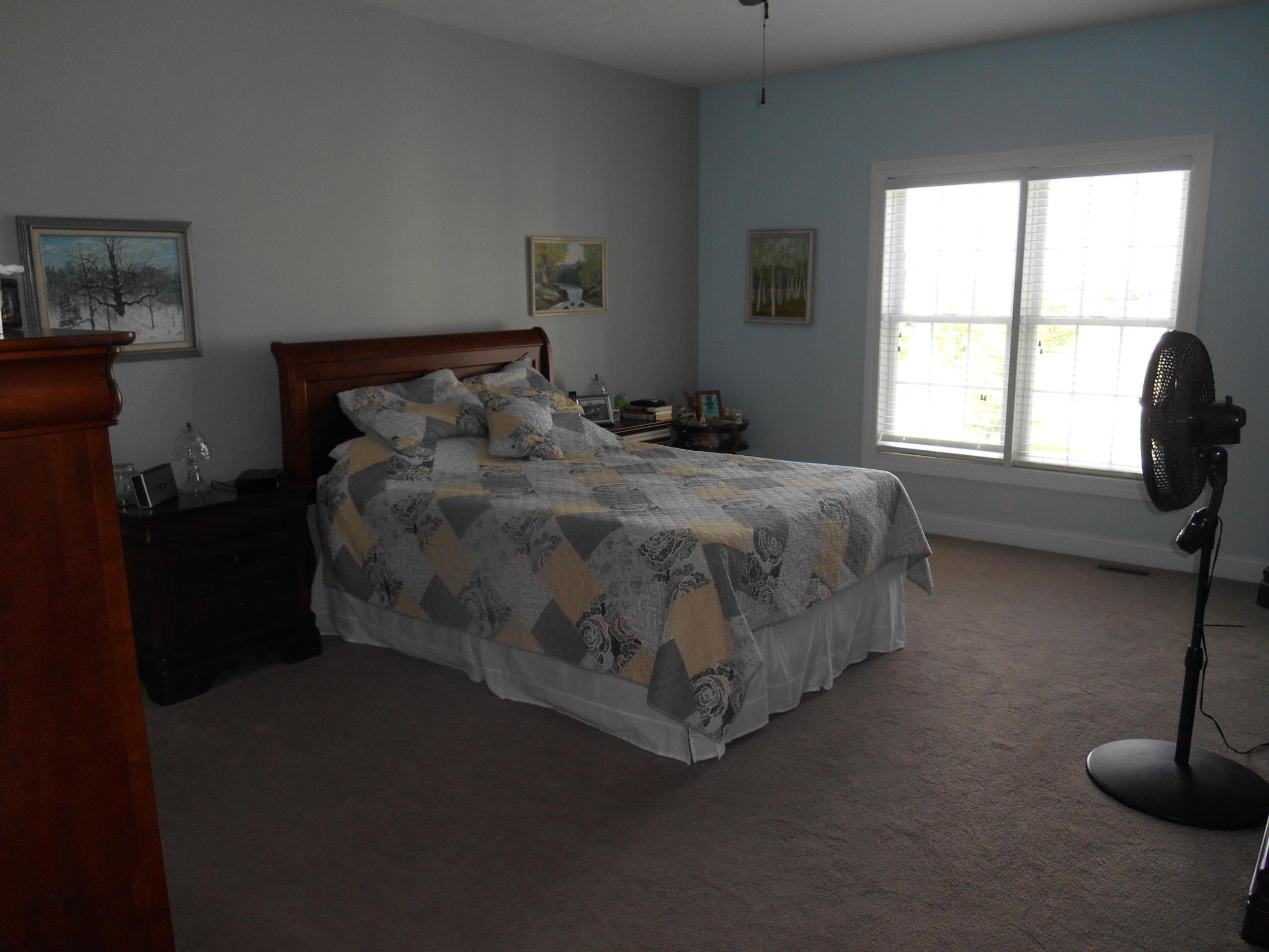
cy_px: 476
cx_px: 634
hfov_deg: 67.3
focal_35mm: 26
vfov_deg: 53.1
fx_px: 953
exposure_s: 1/25
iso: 100
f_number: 3.4
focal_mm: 4.7
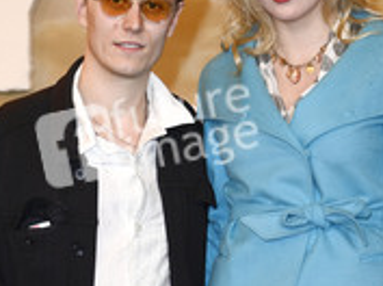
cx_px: 210
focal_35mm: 185
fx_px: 2043
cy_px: 245
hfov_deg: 10.7
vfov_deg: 8.0
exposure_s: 1/250
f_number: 5.6
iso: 1000
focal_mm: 85
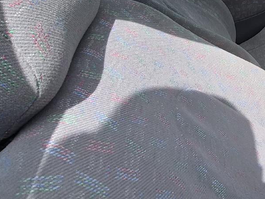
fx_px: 299
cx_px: 288
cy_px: 33
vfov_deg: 35.3
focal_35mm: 39
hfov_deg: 39.5
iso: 40
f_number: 2.2
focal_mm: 1.74
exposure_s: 1/1667
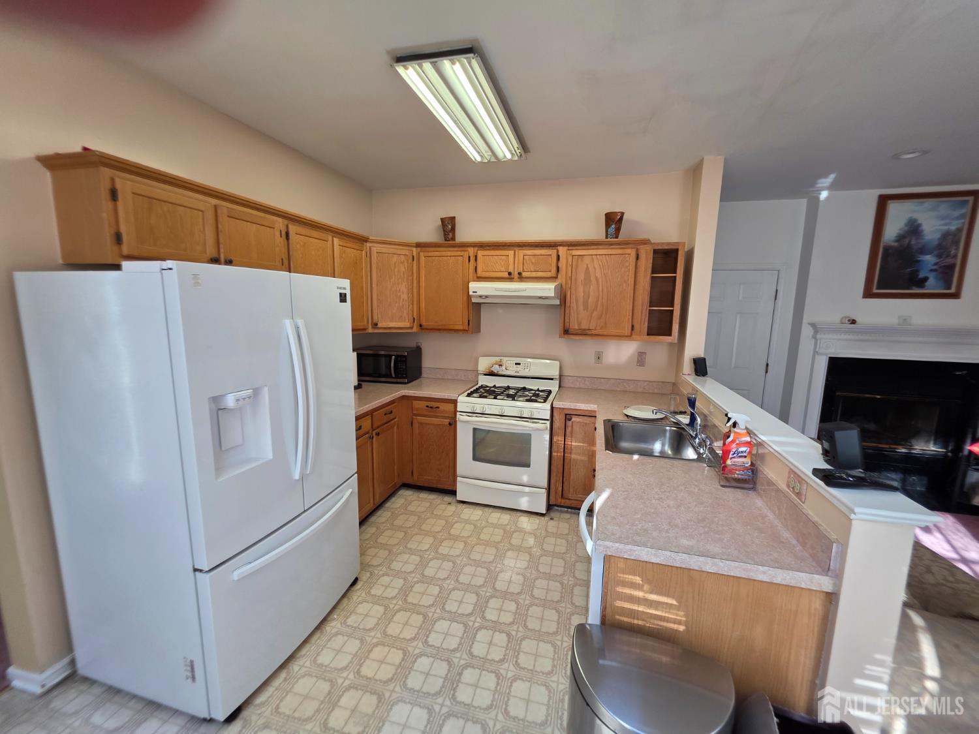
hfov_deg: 106.2
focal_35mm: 13
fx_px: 368
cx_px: 490
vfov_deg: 89.9
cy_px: 367
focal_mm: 2.2
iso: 64
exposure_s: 1/60
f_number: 1.9
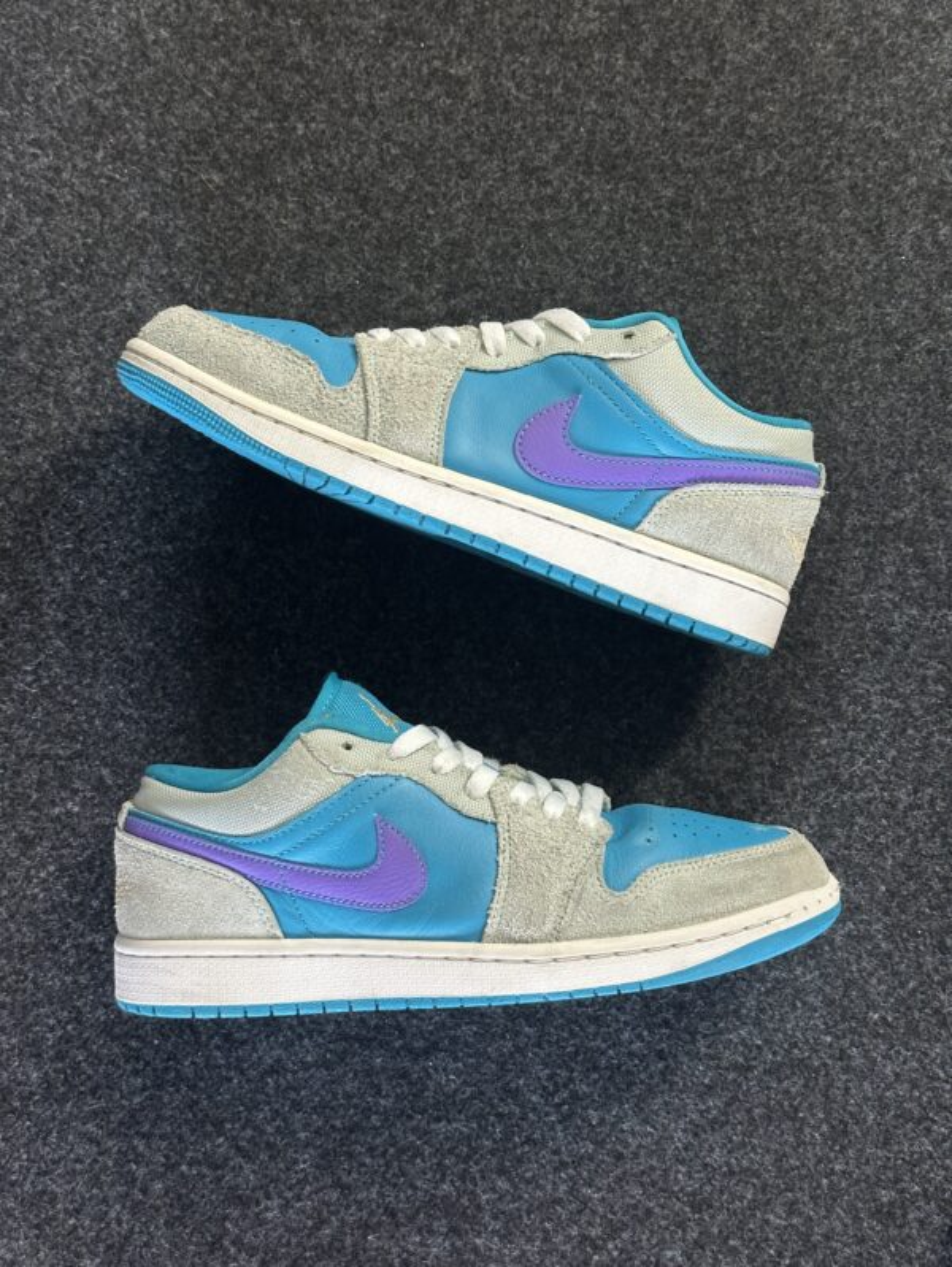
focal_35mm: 48
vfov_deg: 39.6
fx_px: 1759
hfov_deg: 30.3
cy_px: 634
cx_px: 476
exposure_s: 1/50
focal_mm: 6.86
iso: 250
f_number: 1.78
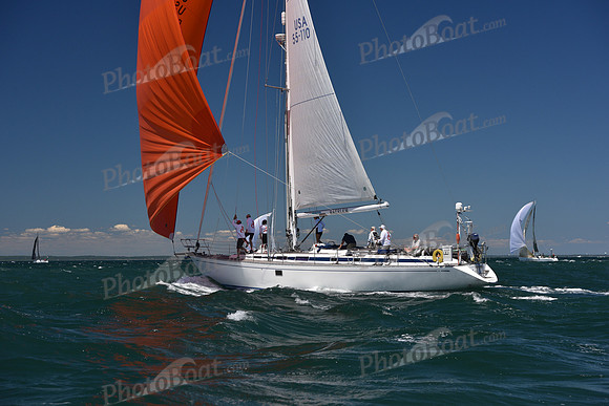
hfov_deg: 28.8
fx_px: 1184
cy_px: 203
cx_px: 304
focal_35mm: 70
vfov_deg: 19.5
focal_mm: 70
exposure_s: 1/800
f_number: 7.1
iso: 250
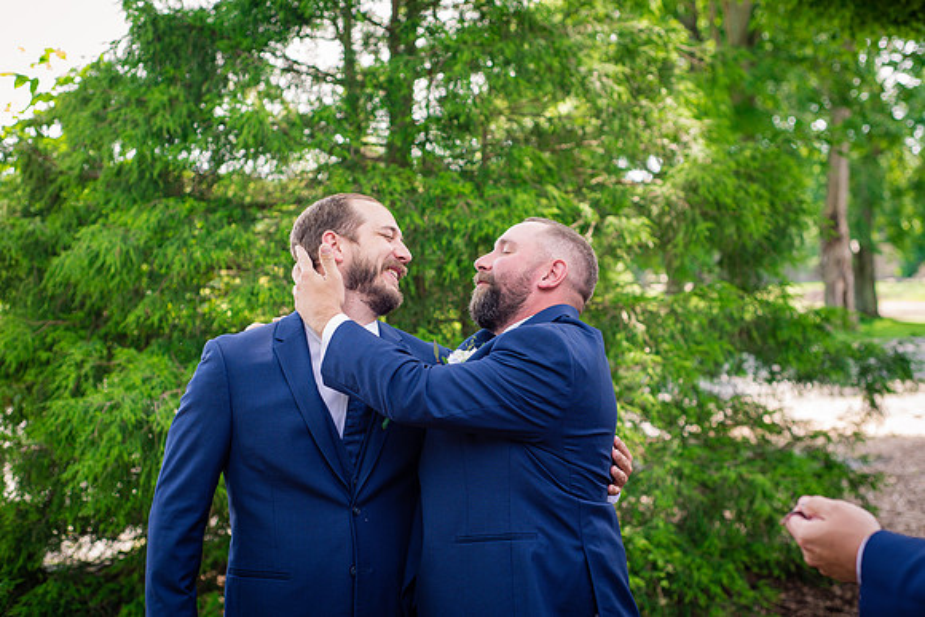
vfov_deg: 27.0
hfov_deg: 39.6
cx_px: 462
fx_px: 1285
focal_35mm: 50
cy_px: 308
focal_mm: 50
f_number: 3.2
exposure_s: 1/320
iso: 400
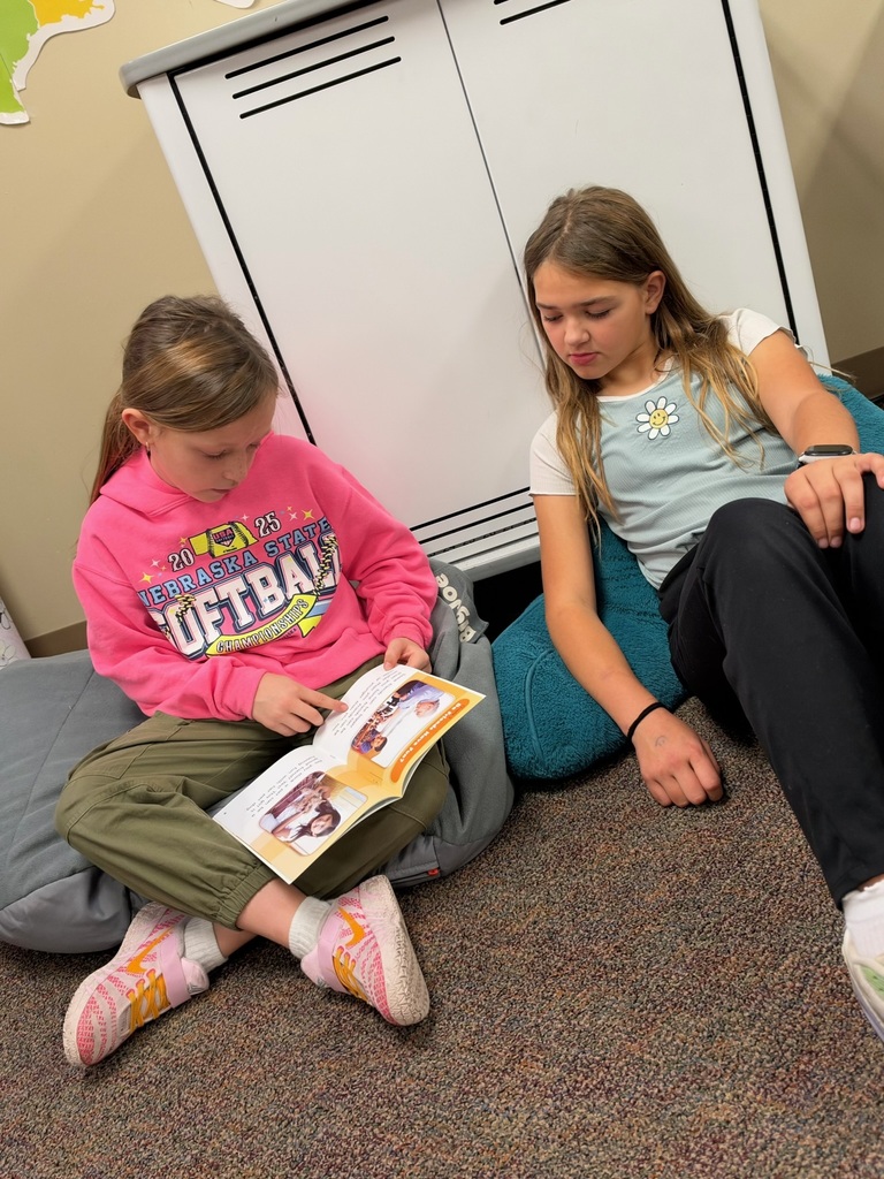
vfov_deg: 56.8
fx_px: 1090
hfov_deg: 44.2
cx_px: 442
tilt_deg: -21.6
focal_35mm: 32
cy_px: 590
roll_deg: +18.8
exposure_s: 1/120
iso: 320
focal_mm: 6.93
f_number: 1.8
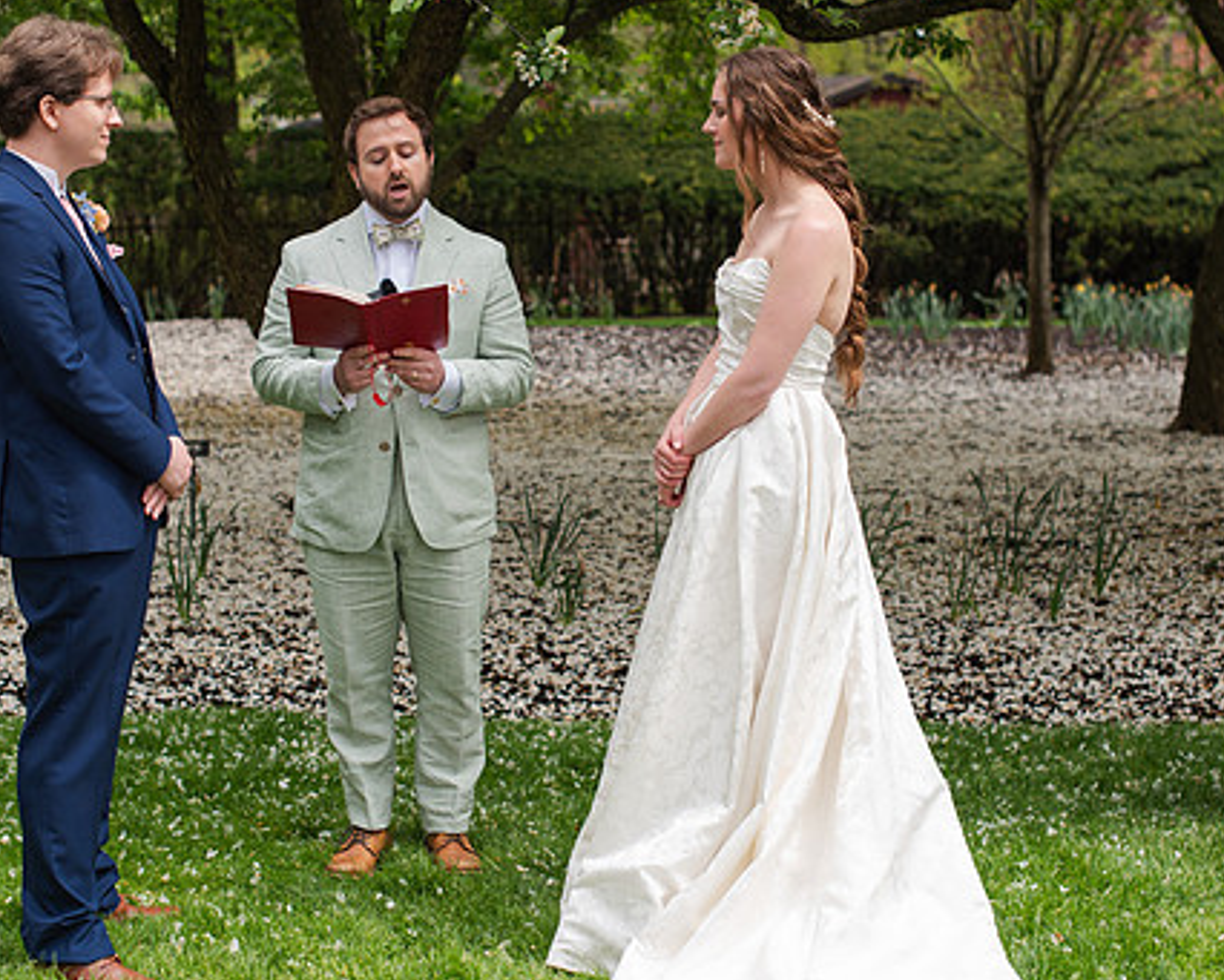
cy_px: 424
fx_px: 2754
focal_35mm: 76
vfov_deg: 20.2
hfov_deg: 25.1
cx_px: 563
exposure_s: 1/640
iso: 100
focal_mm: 50
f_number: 3.5
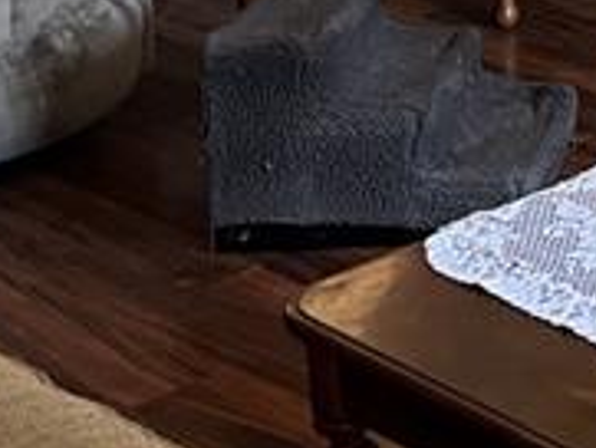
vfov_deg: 9.3
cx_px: 1222
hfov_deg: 11.9
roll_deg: +0.1
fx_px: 2533
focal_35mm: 147
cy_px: -547
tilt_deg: -7.1
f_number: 1.6
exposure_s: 1/60
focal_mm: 5.1
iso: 200
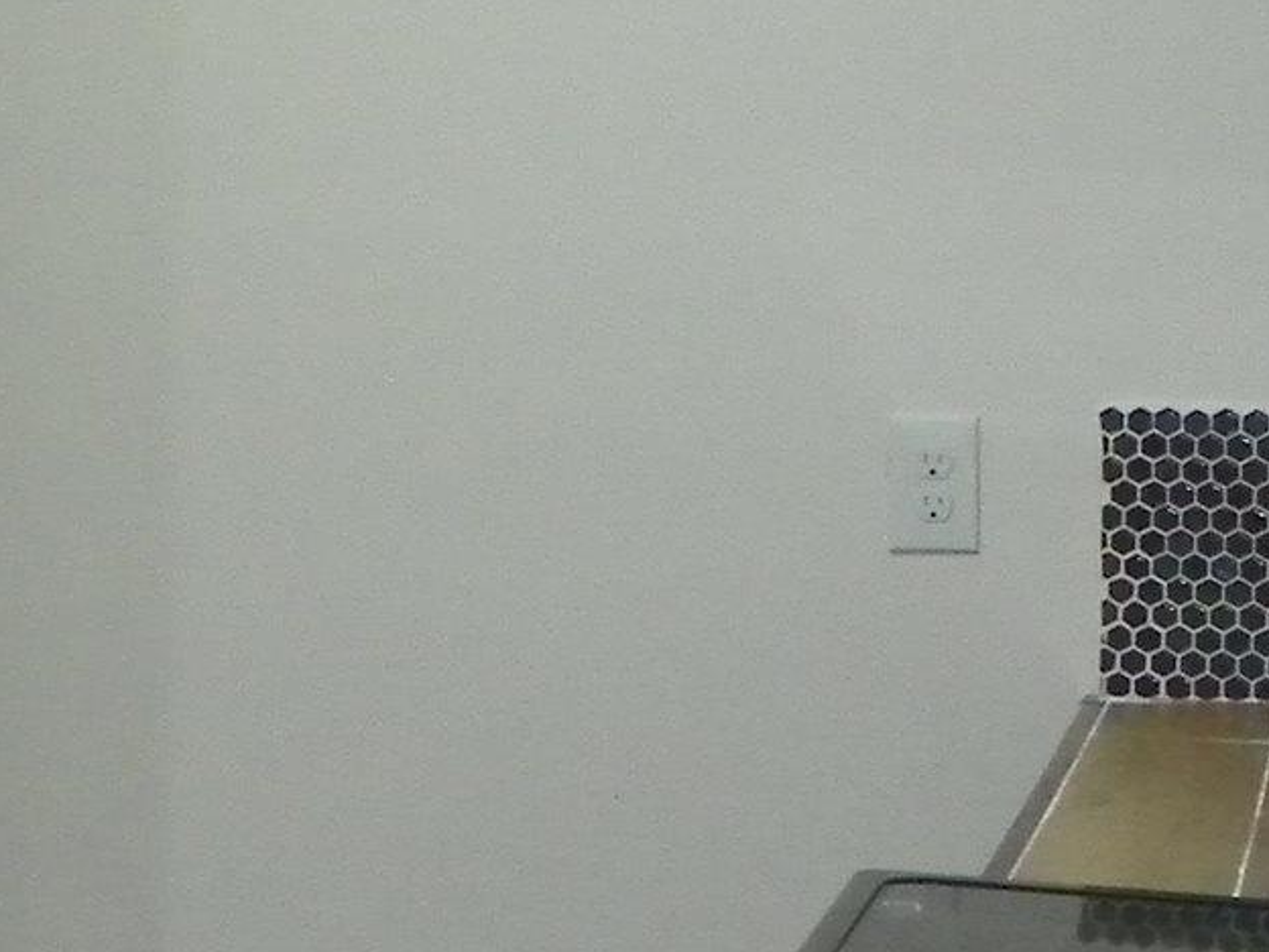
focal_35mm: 128
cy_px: 370
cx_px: -984
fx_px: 4692
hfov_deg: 13.8
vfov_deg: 11.6
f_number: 2.8
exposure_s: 1/30
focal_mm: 4.6
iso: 200
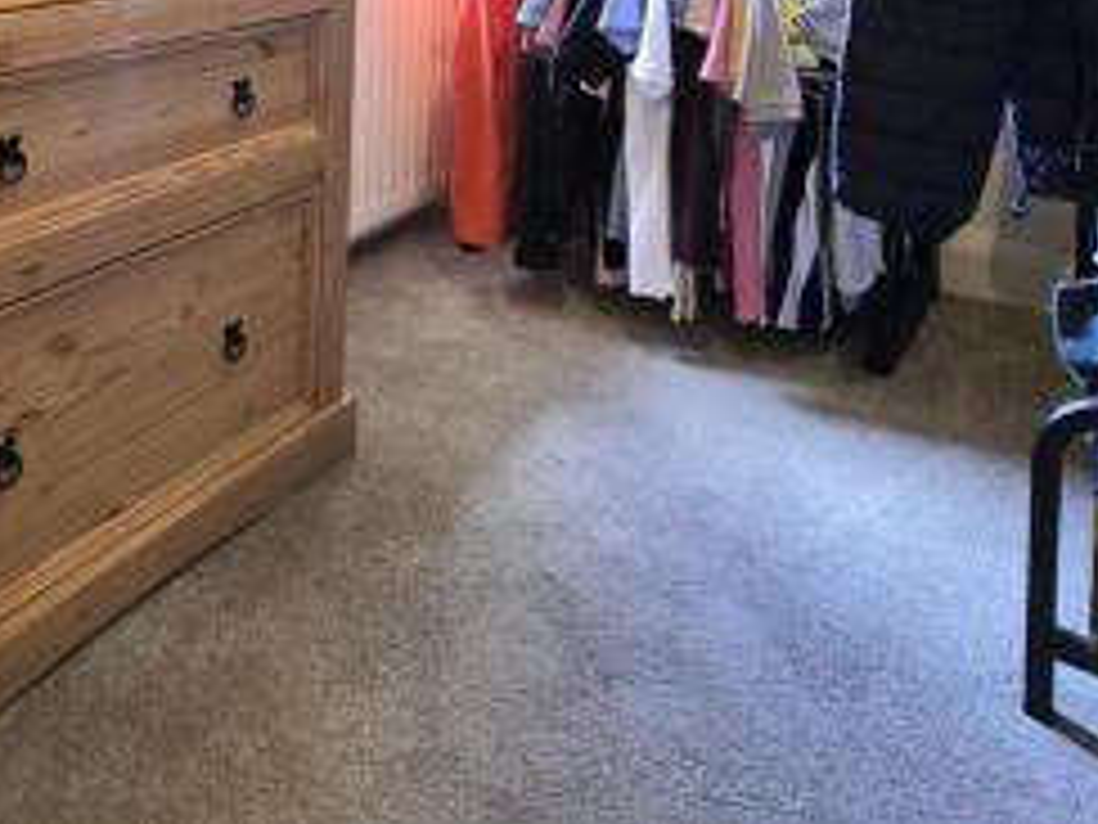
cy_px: -142
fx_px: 983
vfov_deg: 36.3
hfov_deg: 55.1
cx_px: 254
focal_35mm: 31
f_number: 2.2
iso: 250
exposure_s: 1/50.3
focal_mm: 2.2
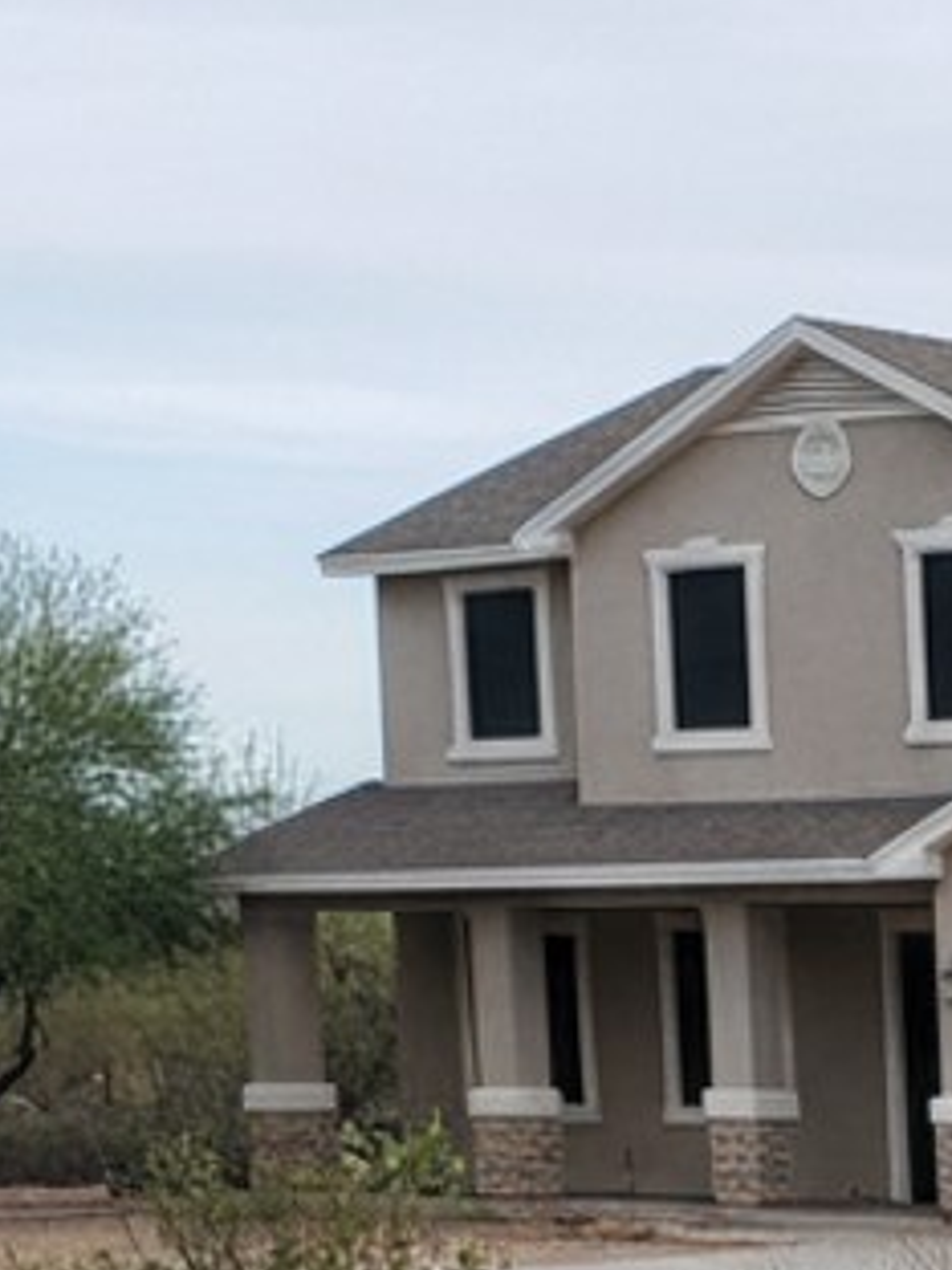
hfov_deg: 13.6
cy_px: 2117
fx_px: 3667
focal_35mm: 100
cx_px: 1587
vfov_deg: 17.0
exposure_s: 1/1235
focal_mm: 5.7
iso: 832
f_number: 1.5
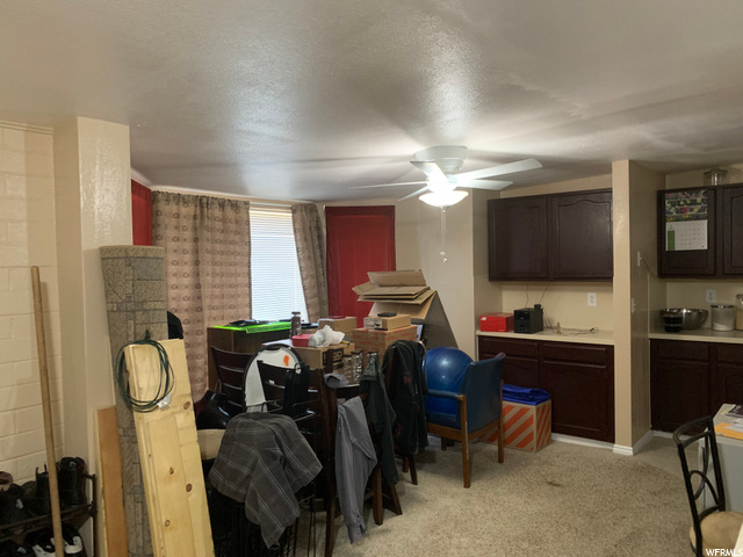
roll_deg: +0.0
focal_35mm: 26
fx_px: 558
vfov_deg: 53.1
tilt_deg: -1.4
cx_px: 372
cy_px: 278
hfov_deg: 67.3
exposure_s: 1/30
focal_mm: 4.25
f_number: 1.8
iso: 400
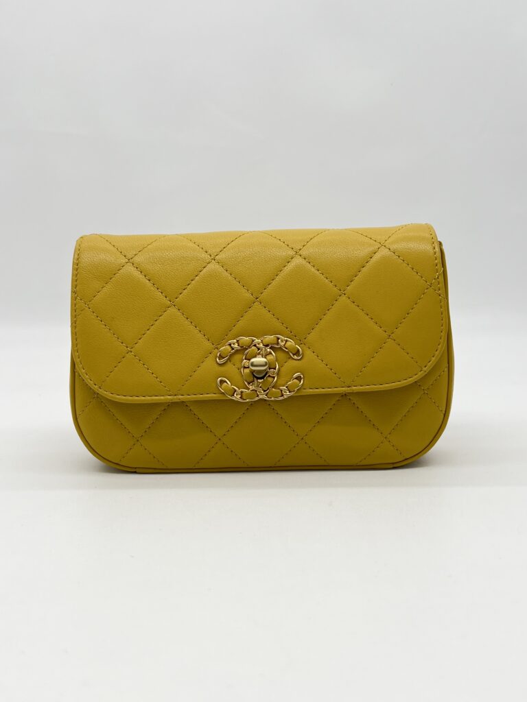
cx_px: 264
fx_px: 528
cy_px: 351
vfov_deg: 67.3
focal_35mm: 26
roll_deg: +0.6
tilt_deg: -7.9
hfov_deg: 53.1
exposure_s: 1/228
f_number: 1.5
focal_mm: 5.7
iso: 40
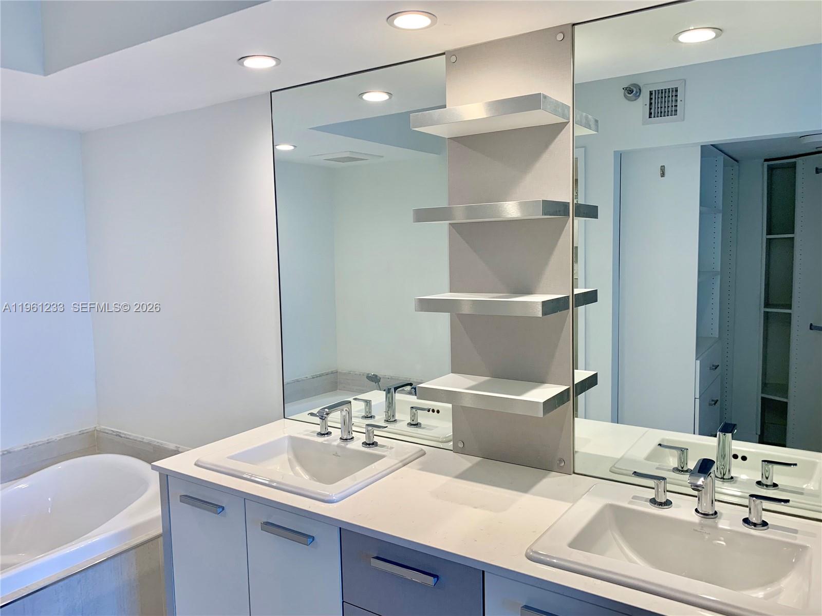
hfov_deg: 67.3
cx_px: 411
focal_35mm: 26
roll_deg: +1.5
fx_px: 617
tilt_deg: -4.8
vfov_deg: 53.1
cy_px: 308
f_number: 1.8
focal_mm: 4.25
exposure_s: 1/120
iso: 64
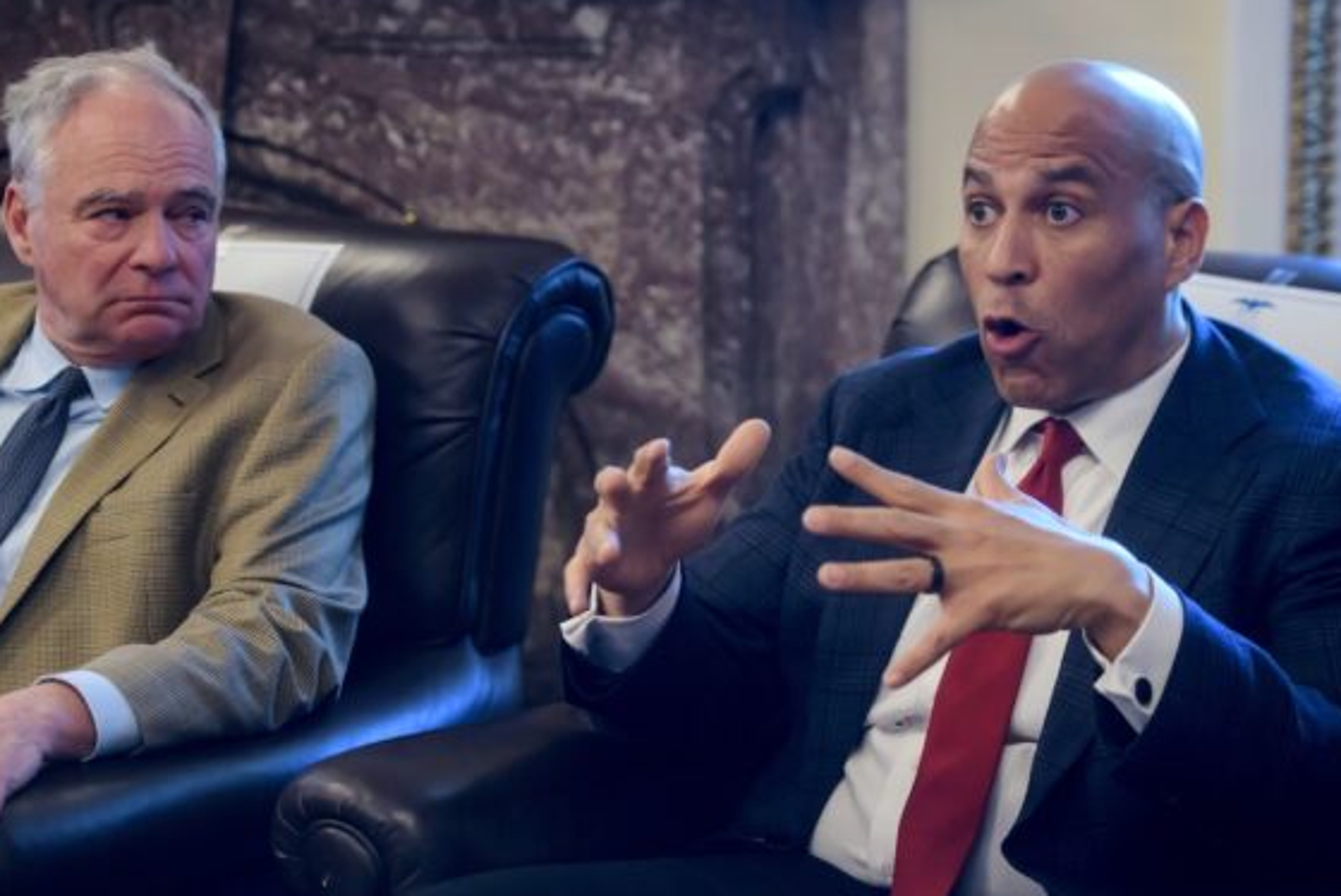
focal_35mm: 112
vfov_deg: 12.2
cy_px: 430
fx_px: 4174
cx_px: 627
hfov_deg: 18.3
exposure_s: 1/250
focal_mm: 98
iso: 3200
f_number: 2.8
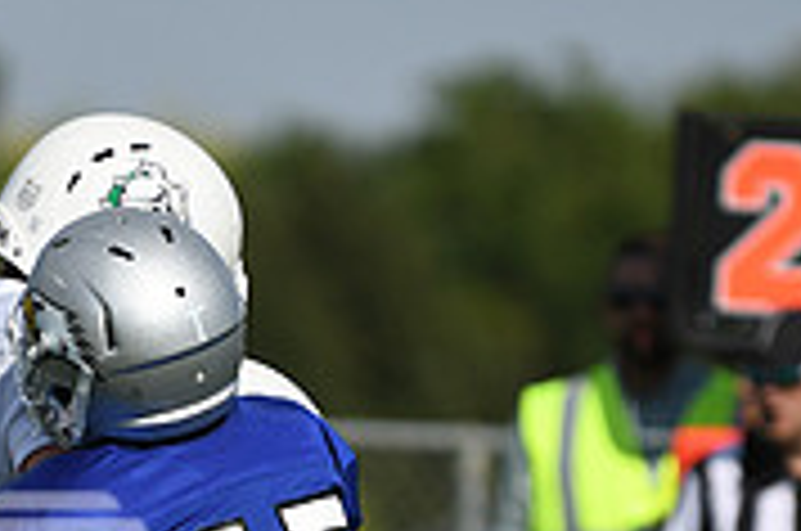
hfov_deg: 2.2
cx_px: 234
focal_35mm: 931
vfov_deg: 1.5
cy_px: 803
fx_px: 20677
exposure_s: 1/4000
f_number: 2.8
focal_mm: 190
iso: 100
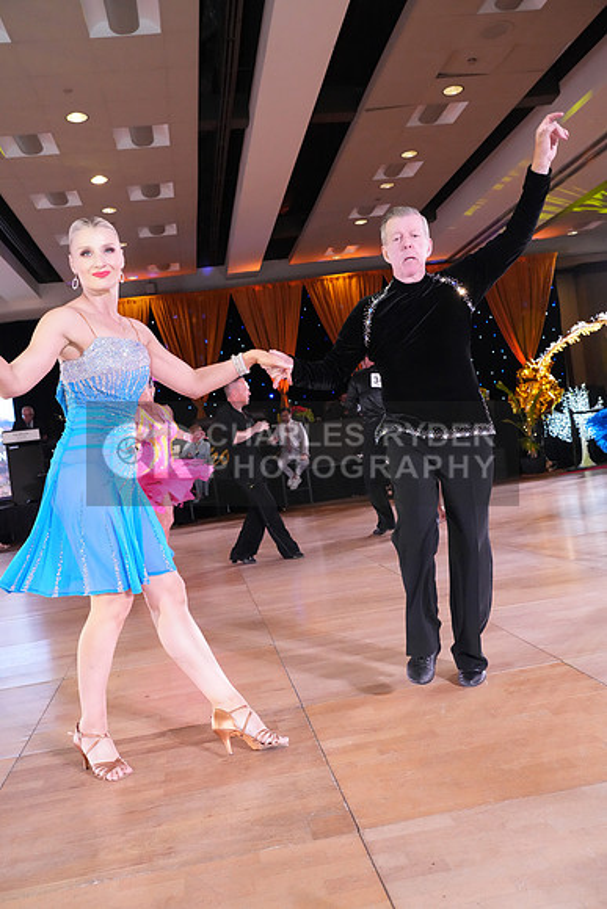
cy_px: 454
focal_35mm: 30
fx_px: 758
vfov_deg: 61.9
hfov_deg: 43.6
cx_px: 304
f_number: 7.1
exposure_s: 1/250
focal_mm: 30
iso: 8000
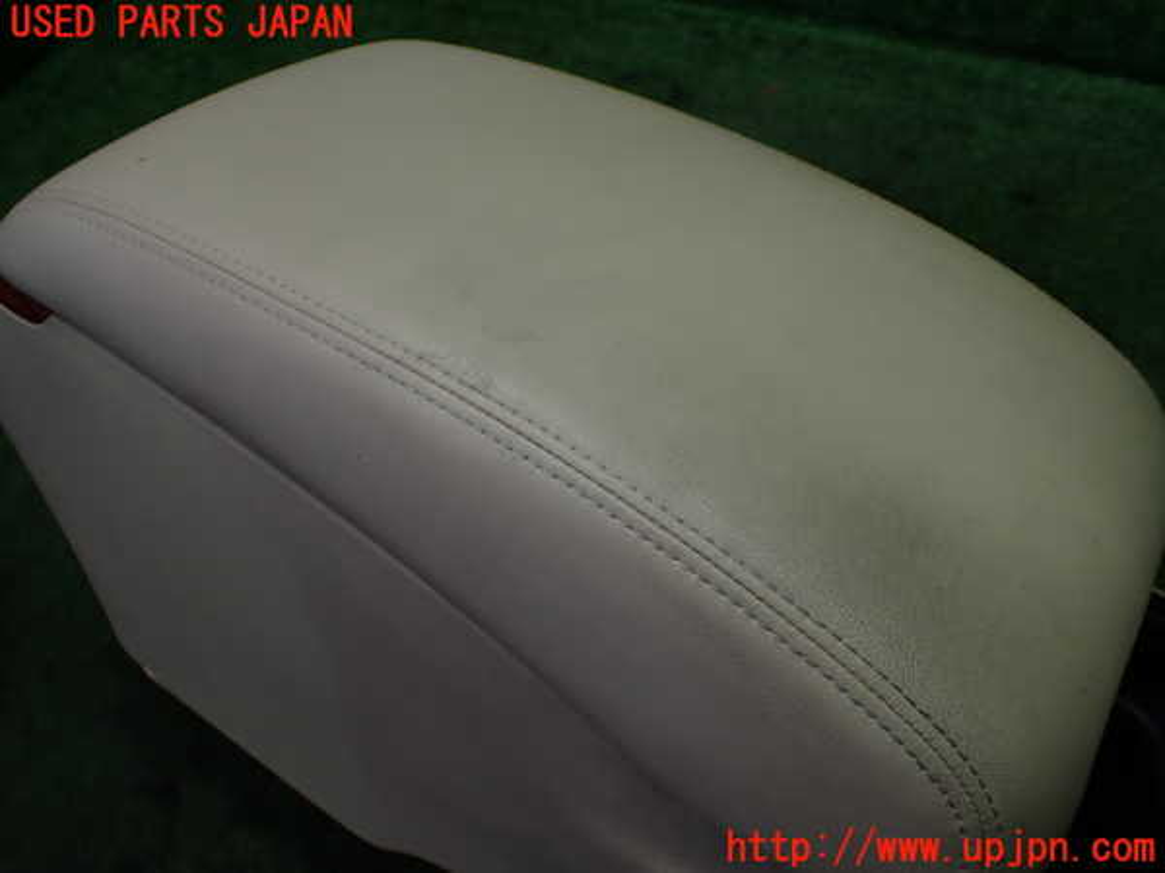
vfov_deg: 46.8
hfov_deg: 60.0
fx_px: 1010
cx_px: 582
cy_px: 436
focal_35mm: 30
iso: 125
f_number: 2.3
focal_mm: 5.4
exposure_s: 1/125
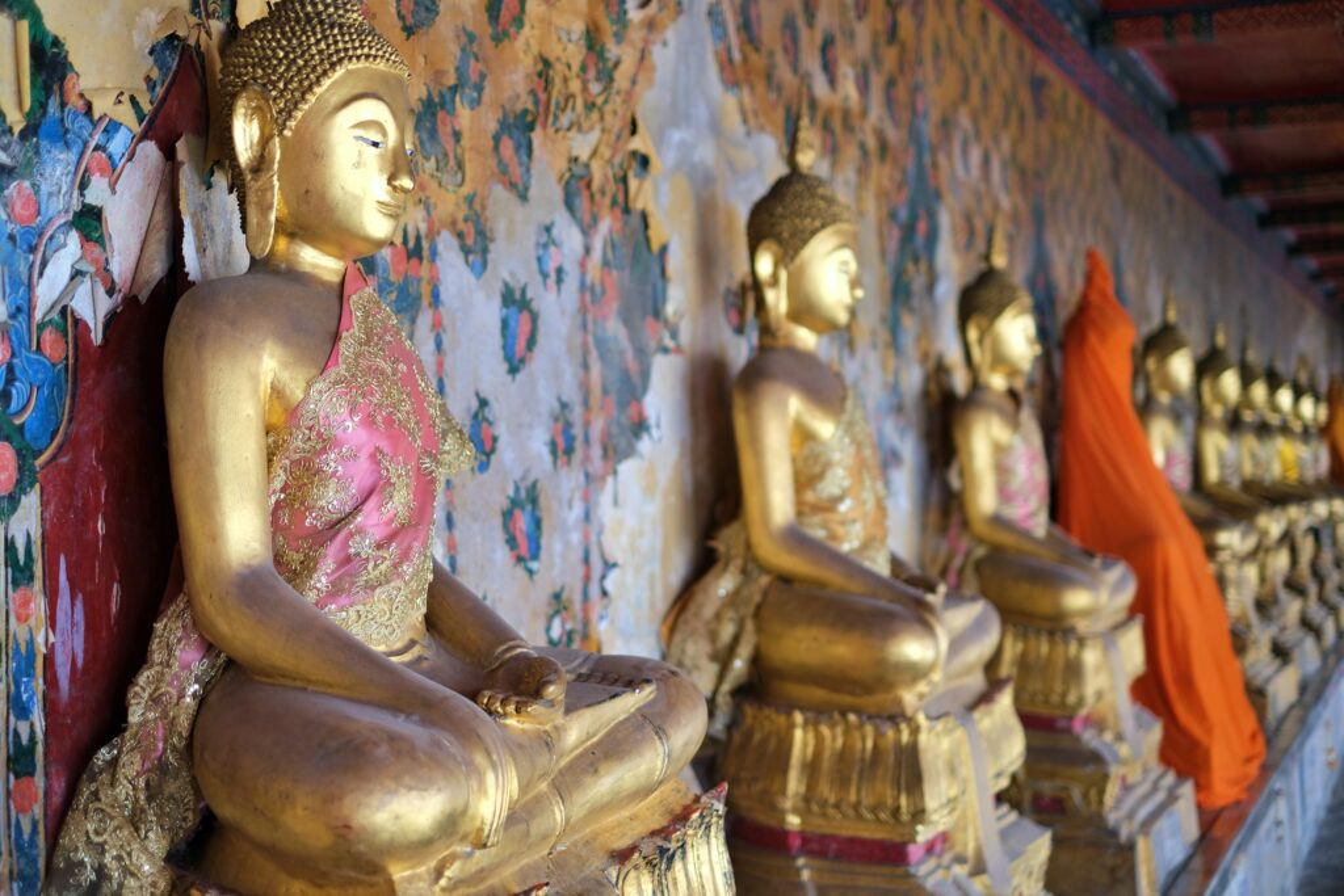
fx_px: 1979
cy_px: 448
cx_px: 672
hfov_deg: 37.5
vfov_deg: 25.5
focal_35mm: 53
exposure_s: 1/85
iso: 160
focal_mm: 35
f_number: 1.6
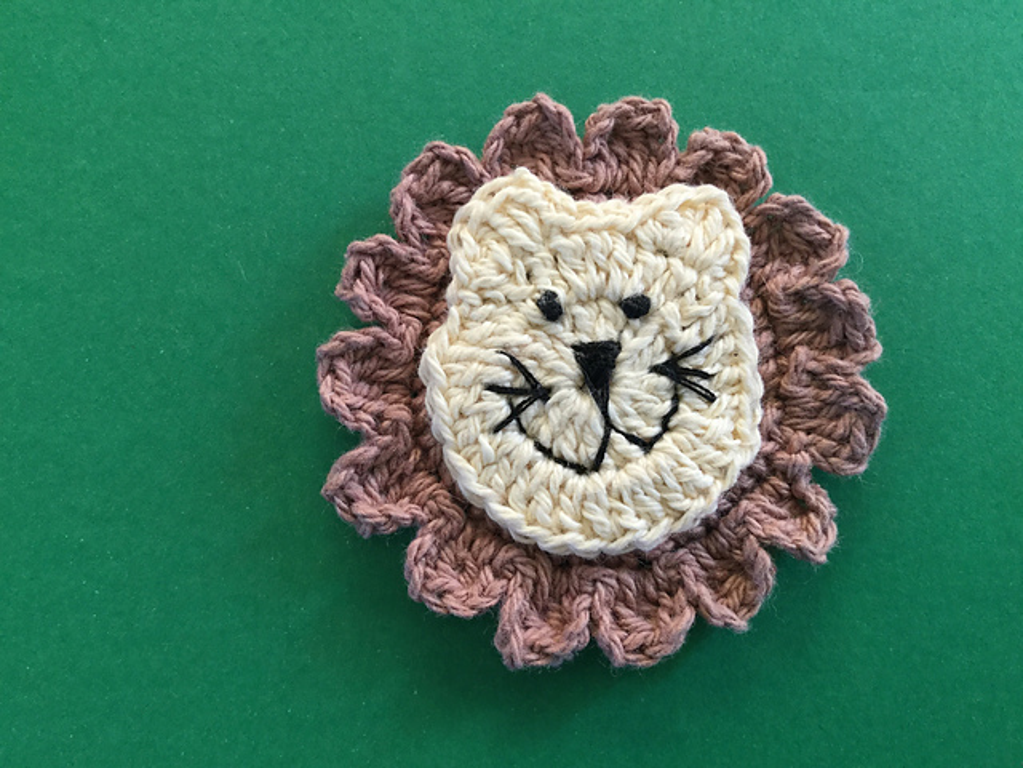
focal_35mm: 31
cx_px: 512
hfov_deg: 58.4
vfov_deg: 45.4
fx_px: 916
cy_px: 384
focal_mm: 3.3
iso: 80
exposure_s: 1/33
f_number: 2.4
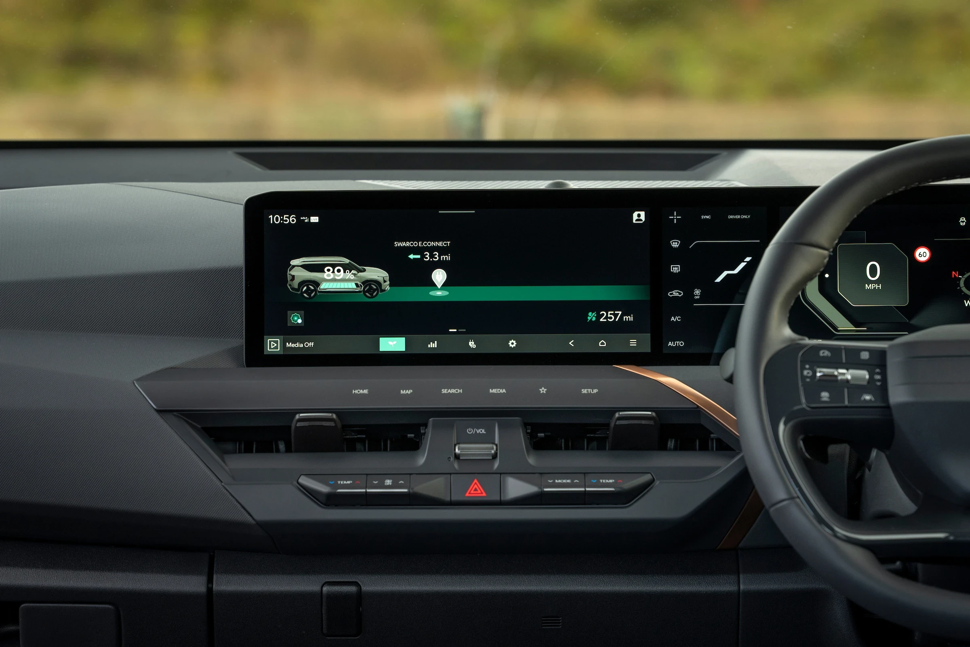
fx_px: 4041
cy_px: 324
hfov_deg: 13.7
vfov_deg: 9.1
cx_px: 485
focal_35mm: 150
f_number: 6.3
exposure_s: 1/40
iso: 500
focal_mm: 150
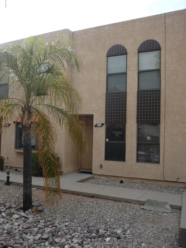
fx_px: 236
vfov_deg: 55.4
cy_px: 124
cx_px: 93
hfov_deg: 42.9
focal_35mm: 33
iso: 100
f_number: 2.8
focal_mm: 5.5
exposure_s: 1/800
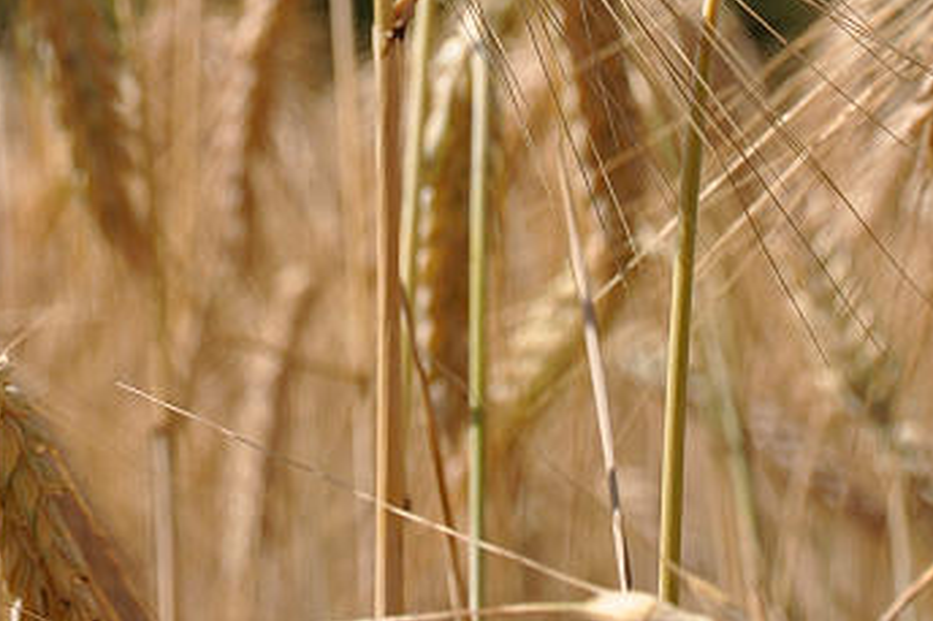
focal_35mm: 116
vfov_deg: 11.4
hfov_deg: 17.6
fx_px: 3005
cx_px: 309
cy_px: -255
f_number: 4
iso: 200
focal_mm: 26
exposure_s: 1/2000
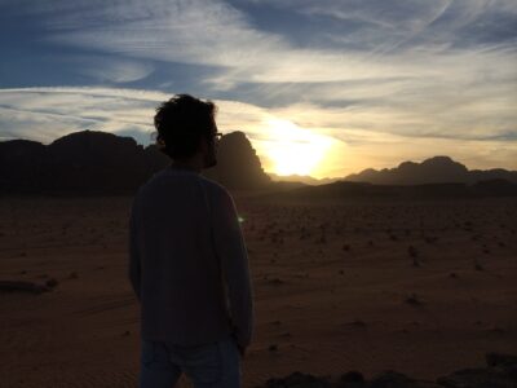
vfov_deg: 46.8
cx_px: 258
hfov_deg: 60.0
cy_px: 194
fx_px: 448
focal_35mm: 30
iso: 32
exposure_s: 1/3165
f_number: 2.2
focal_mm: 4.12
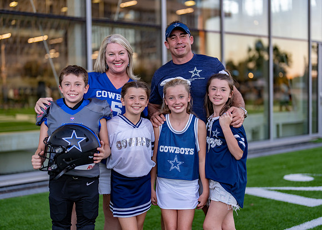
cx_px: 161
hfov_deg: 36.6
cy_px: 115
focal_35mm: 53
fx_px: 487
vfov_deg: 26.6
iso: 100
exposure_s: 1/320
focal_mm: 50
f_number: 1.2
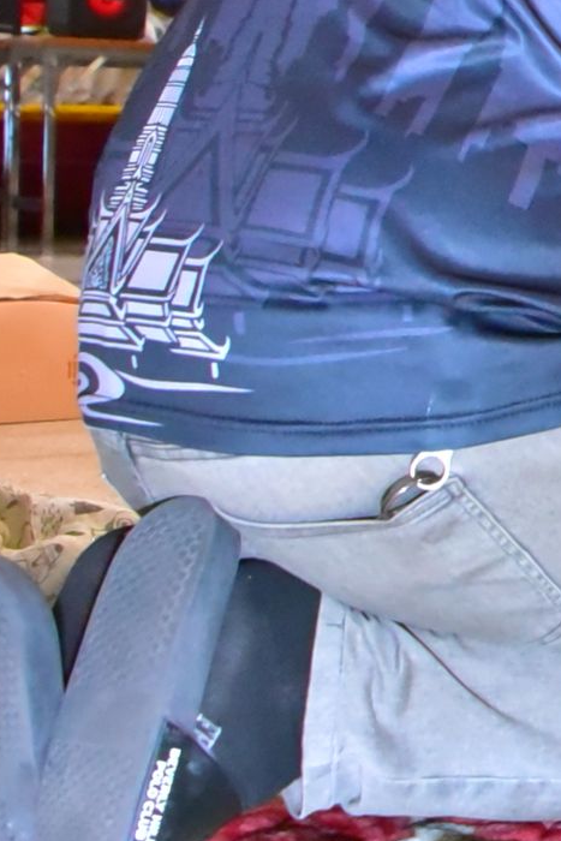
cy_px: 1
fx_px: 2336
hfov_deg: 12.2
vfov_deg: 19.8
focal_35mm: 100
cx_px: 1118
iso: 10000
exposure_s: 1/160
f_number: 5.6
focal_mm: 28
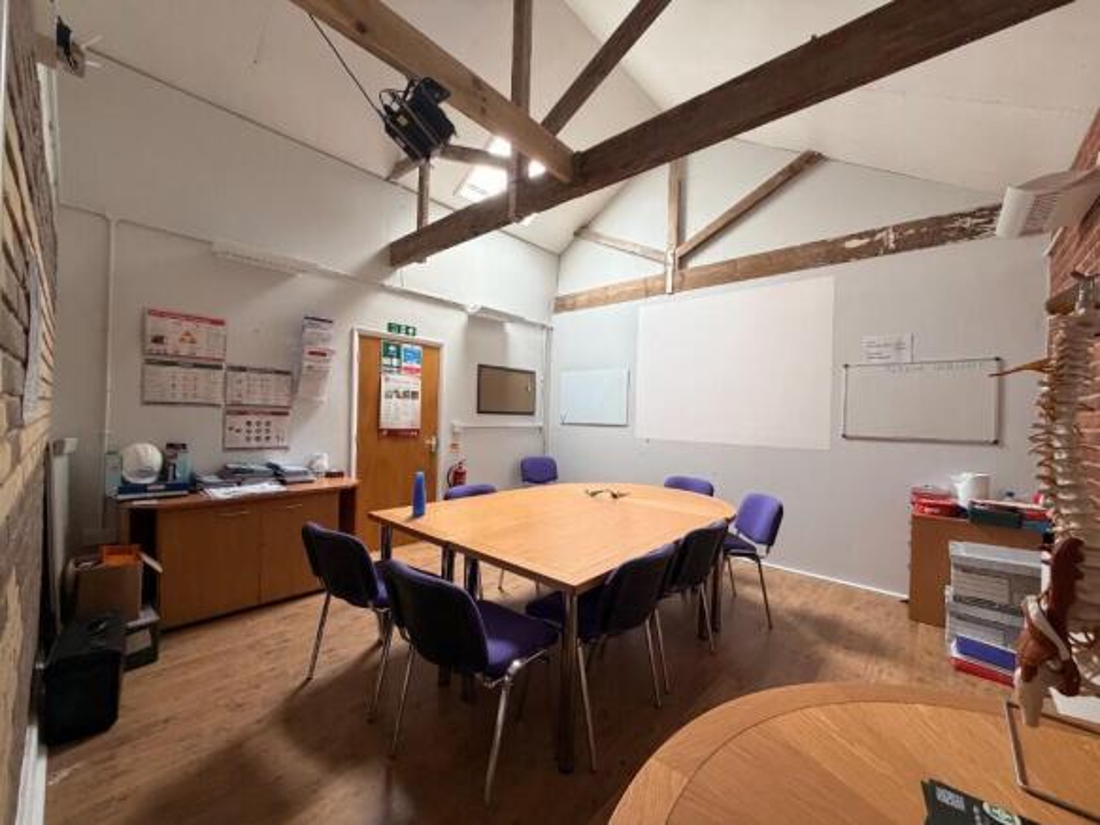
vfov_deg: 85.7
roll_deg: -1.6
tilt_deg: +0.2
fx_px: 445
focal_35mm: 14
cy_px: 412
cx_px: 550
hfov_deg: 102.1
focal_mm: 2.22
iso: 320
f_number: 2.2
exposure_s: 1/121
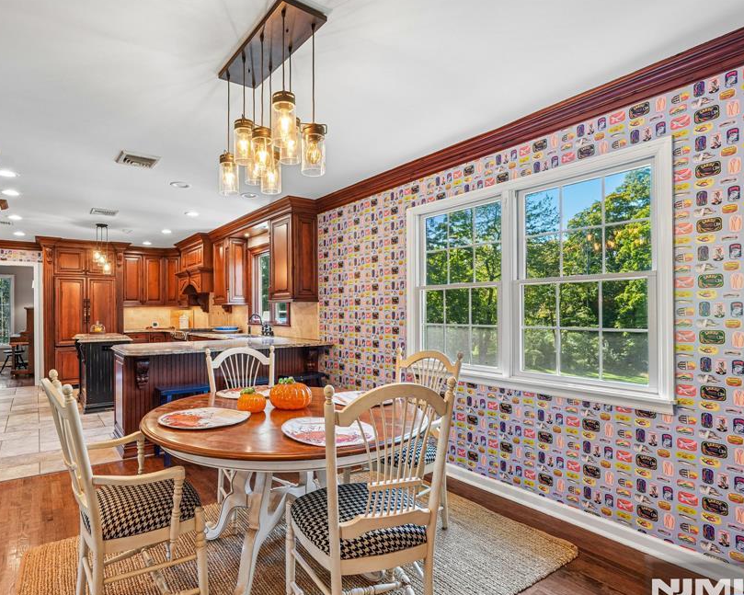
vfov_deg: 69.2
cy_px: 307
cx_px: 311
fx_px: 431
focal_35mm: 20
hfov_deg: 80.9
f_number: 8
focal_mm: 16.5
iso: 400
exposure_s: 1/13
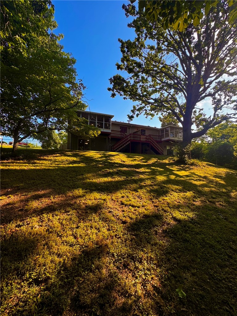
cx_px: 118
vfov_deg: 102.1
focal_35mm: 14
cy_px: 158
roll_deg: +0.1
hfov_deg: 85.7
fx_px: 128
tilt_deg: +3.3
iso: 40
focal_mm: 2.22
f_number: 2.2
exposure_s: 1/418
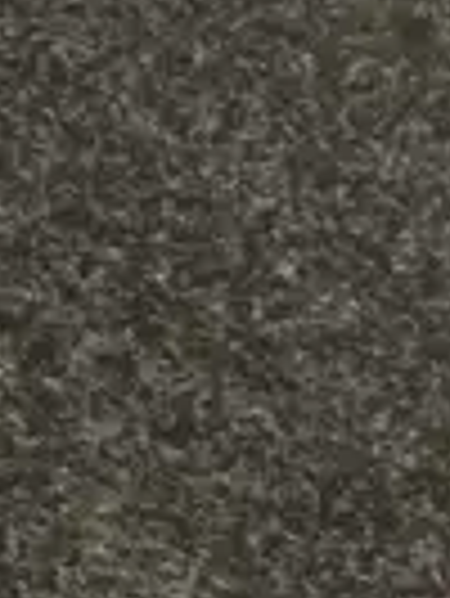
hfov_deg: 5.9
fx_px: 3738
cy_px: -1187
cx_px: -1264
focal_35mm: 216
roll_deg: -1.9
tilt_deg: -30.2
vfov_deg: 7.9
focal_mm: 3.99
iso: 125
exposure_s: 1/50
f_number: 1.8
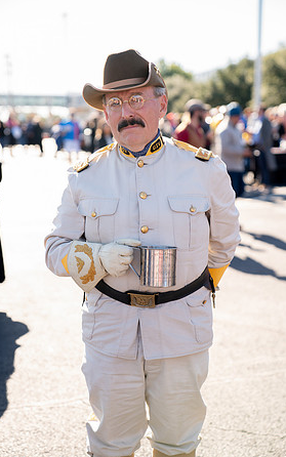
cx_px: 150
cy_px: 227
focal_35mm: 72
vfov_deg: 28.6
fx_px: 897
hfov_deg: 18.1
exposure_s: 1/250
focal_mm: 70
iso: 100
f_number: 2.8
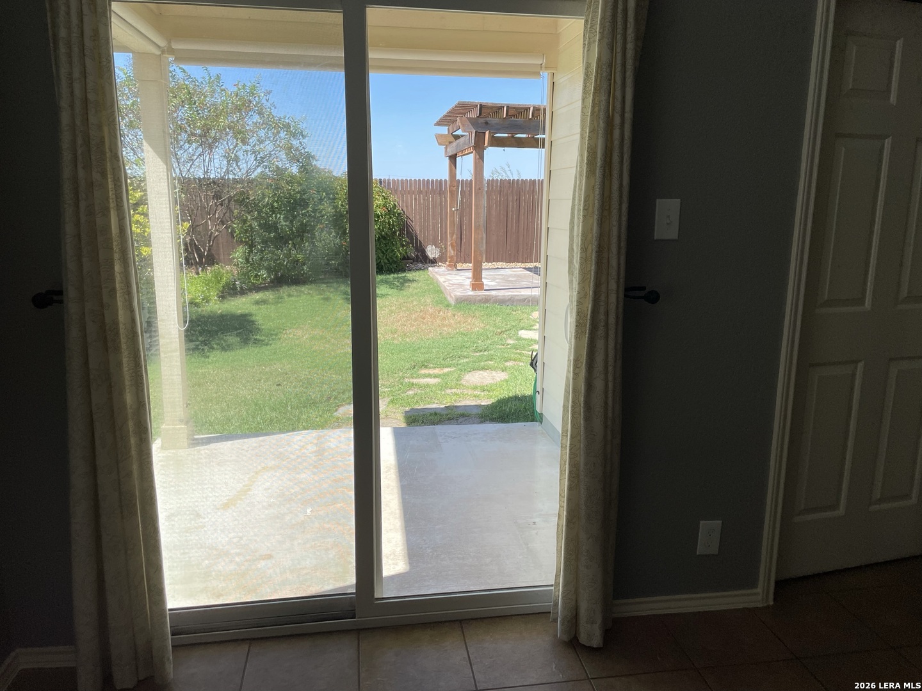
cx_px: 461
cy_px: 346
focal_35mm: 26
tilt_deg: -11.3
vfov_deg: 53.1
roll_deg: +0.1
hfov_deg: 67.3
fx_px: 693
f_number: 1.6
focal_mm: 4.2
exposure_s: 1/955
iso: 32
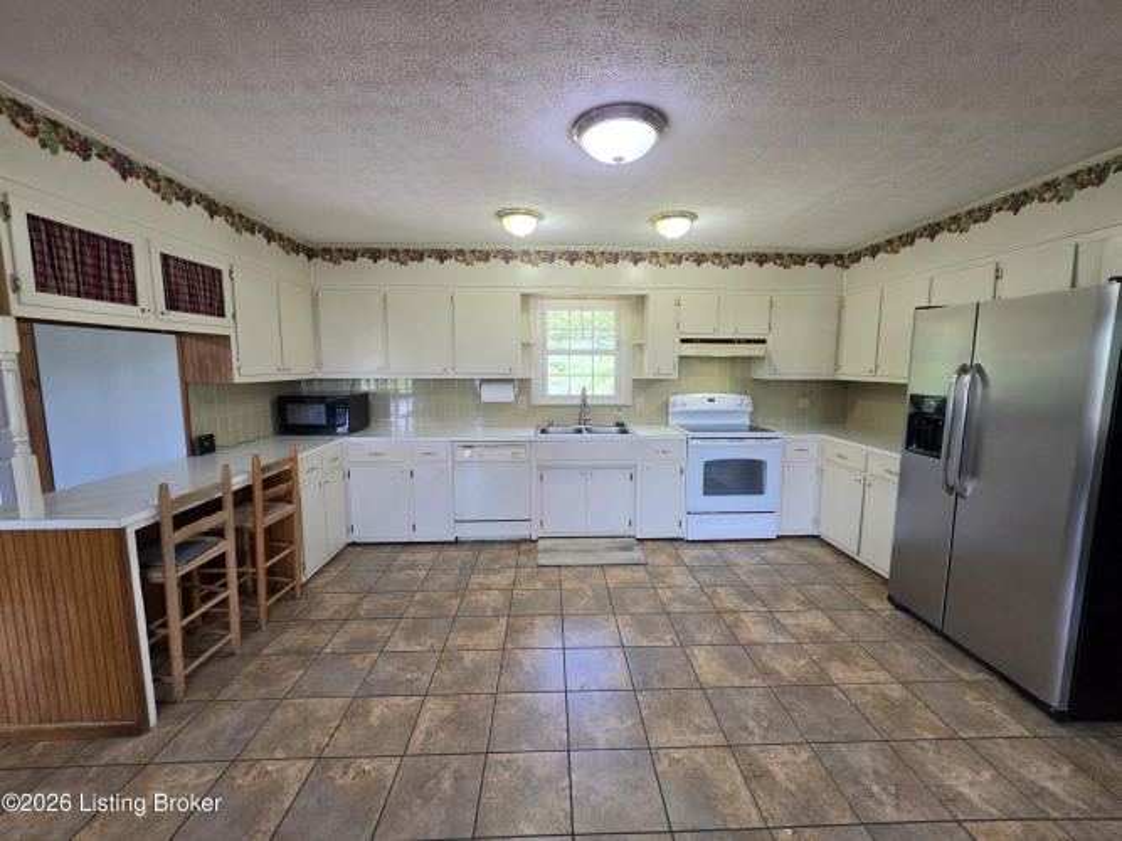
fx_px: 421
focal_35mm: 13
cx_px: 561
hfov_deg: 106.2
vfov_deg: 89.9
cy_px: 420
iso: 200
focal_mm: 2.2
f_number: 1.9
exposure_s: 1/120
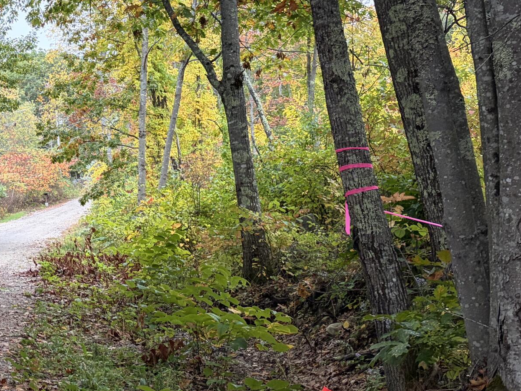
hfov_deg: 26.7
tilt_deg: +8.5
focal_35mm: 65
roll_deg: +1.7
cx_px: -90
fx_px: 978
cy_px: 109
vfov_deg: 22.4
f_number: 1.6
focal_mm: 5.96
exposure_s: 1/60
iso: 200
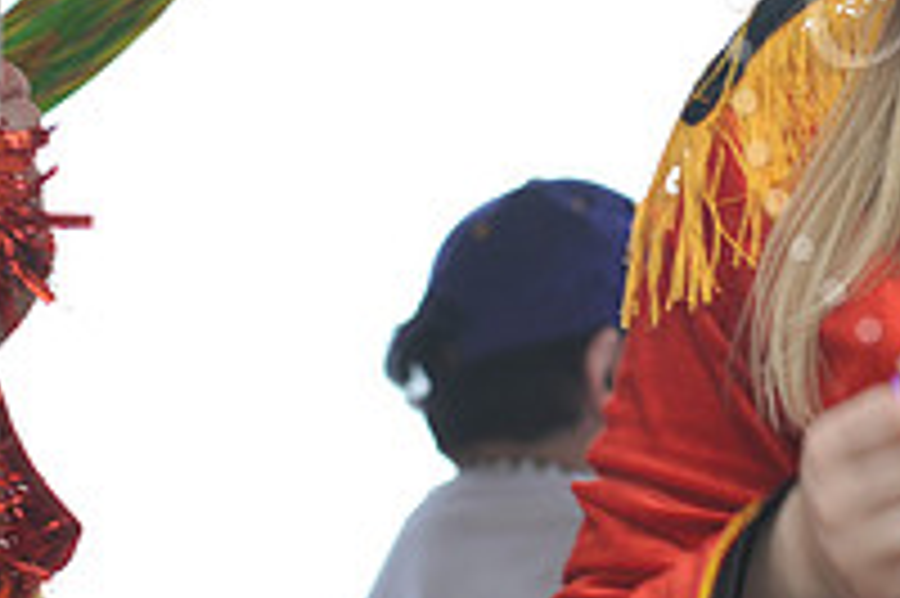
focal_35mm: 324
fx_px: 8093
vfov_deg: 4.2
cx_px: 1156
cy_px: 22
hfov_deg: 6.3
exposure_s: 1/80
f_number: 6.3
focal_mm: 112
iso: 250
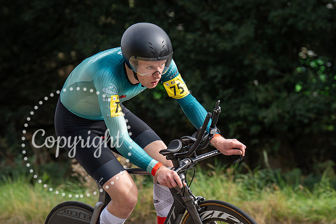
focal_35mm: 301
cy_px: 133
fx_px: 2809
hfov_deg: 6.8
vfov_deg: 4.6
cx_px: 124
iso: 100
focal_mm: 122
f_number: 4
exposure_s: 1/1000
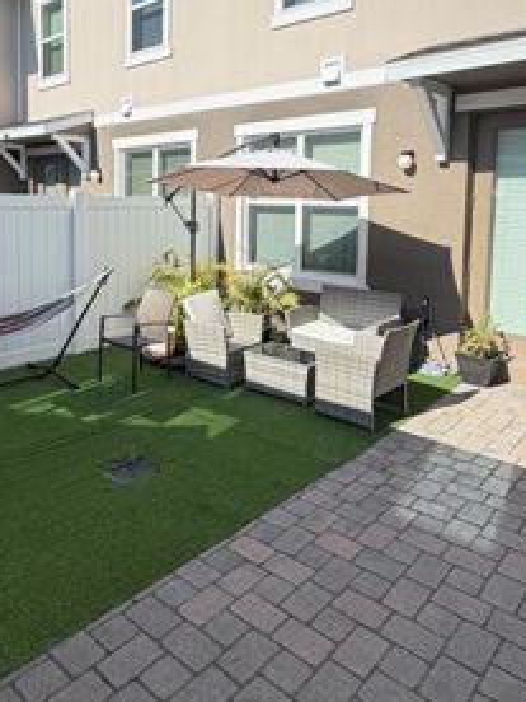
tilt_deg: -4.1
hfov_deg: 51.3
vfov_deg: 64.3
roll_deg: -1.3
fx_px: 547
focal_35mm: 27
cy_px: 259
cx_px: 253
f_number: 2.2
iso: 32
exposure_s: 1/770
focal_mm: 2.22
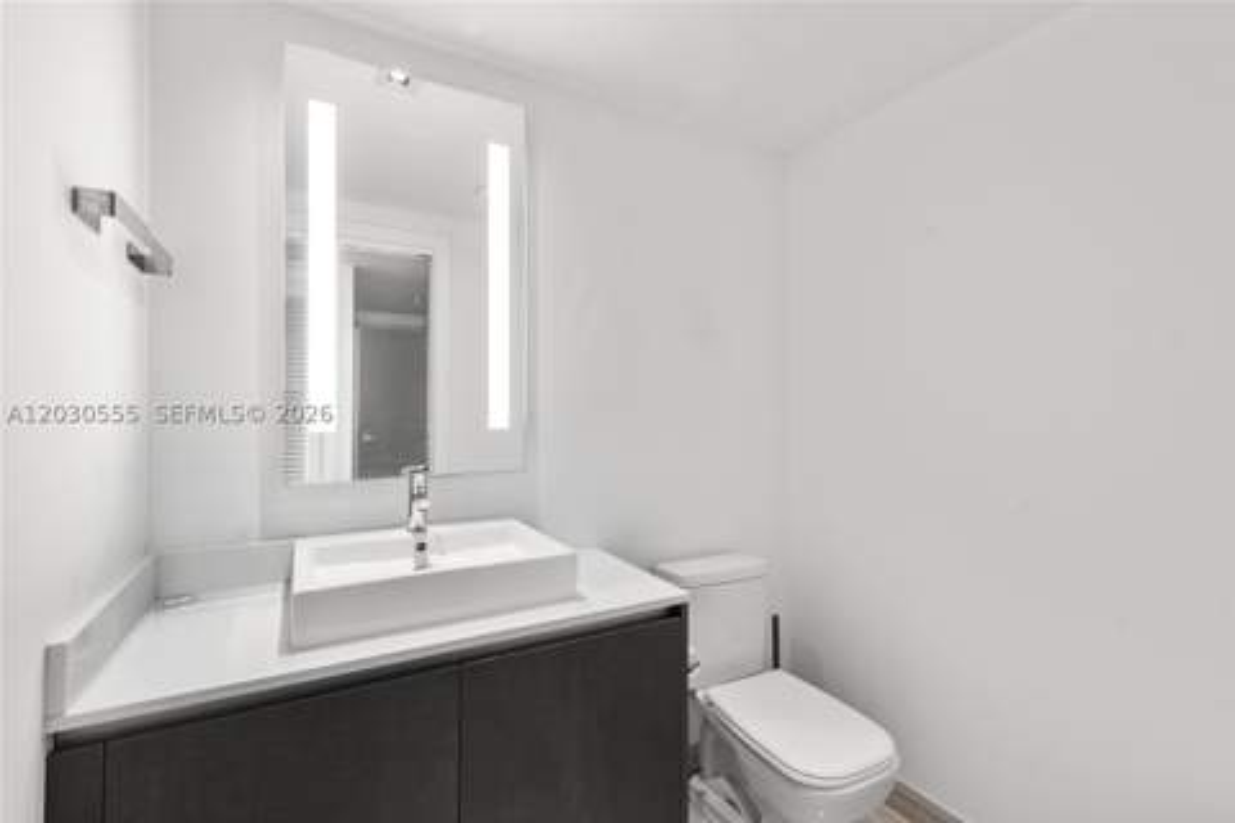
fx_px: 549
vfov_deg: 73.7
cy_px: 412
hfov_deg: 96.7
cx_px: 618
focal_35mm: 16
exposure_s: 1/5
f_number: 8
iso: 320
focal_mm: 16
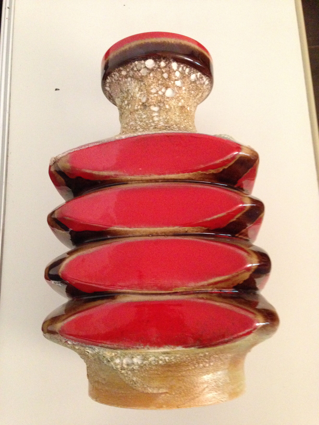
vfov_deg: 55.4
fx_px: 405
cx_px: 160
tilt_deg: -75.7
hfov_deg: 42.9
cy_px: 212
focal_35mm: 33
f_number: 2.4
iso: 640
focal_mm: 4.12
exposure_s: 1/15
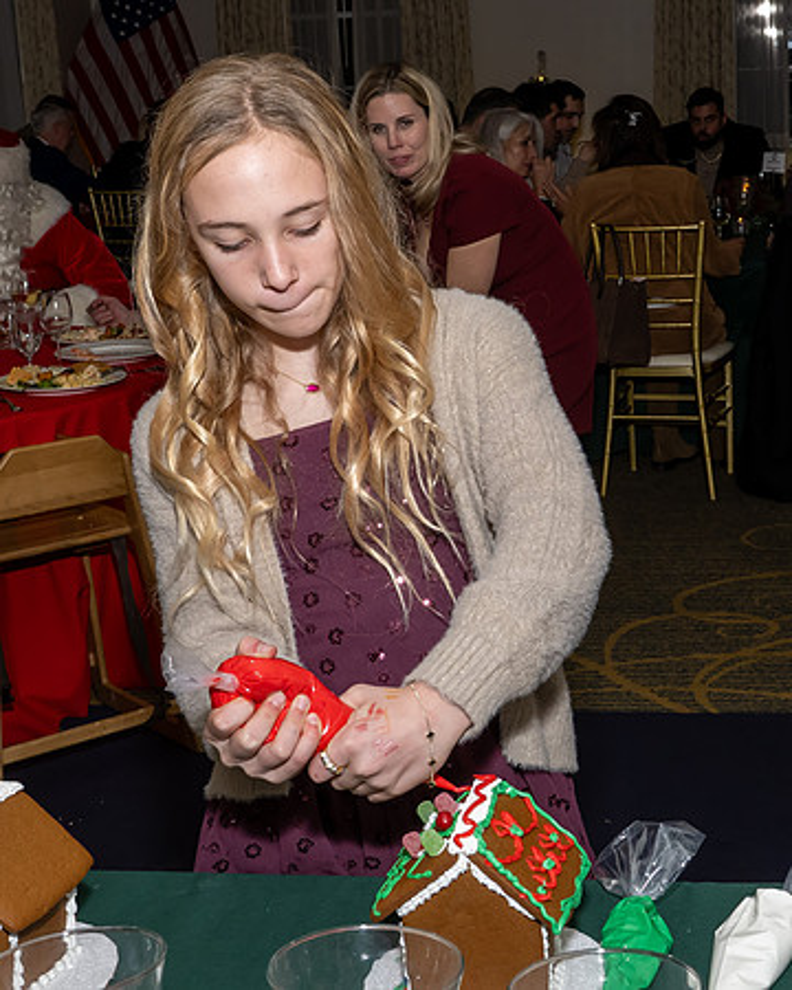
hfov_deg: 26.0
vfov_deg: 32.3
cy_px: 413
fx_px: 1708
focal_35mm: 58
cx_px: 504
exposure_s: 1/250
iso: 800
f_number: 8
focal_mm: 23
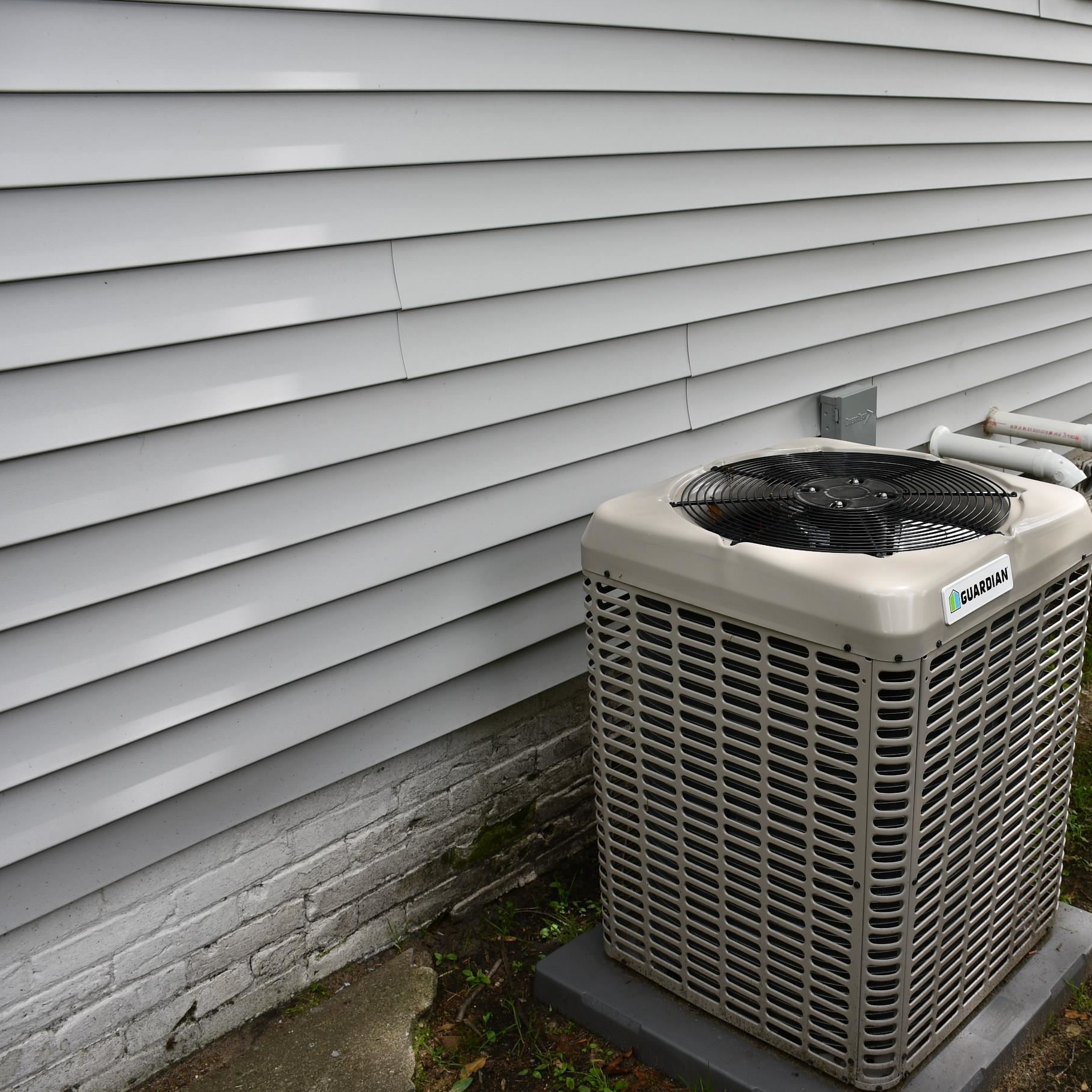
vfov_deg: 47.2
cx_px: 820
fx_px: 1249
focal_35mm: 35
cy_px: 543
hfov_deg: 45.6
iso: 100
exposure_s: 1/125
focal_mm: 18
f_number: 5.6
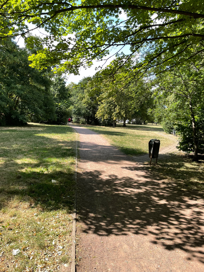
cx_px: 102
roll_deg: -2.3
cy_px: 136
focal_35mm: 26
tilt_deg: -2.7
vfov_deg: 67.3
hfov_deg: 53.1
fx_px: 204
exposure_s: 1/1062
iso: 32
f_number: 1.6
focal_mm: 4.2
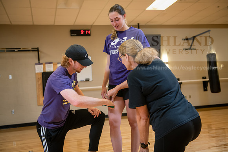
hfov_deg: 48.4
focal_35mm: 40
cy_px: 76
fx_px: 253
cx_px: 114
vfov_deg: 33.4
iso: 640
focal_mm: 40
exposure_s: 1/160
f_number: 3.2
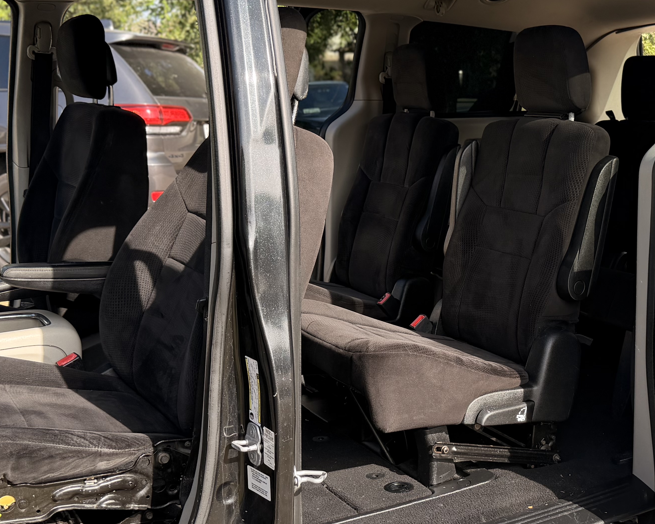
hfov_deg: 36.2
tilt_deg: -14.1
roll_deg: +1.3
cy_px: 277
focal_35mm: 51
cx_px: 451
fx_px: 989
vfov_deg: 29.7
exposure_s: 1/920
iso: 80
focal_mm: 6.76
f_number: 1.78
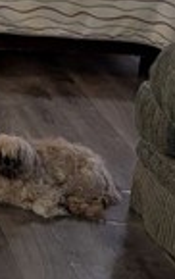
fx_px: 852
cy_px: -88
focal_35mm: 112
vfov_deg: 17.4
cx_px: -363
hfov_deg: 9.2
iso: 289
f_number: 1.68
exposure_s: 1/120
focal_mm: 6.9
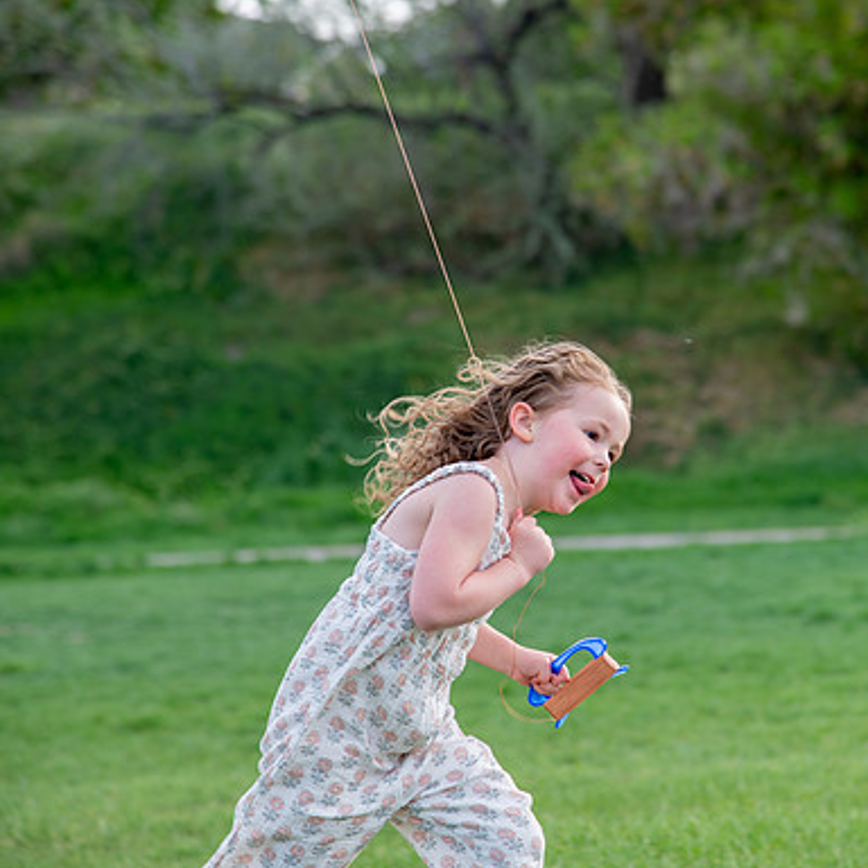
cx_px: 583
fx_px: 4369
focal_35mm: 154
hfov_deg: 11.3
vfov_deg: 11.3
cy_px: 434
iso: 200
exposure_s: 1/250
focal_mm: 120
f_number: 5
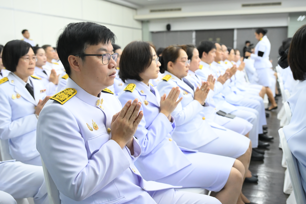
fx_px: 314
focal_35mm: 37
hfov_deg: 51.9
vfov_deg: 35.9
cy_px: 102
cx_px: 153
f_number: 4
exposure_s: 1/320
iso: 6400
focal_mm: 37
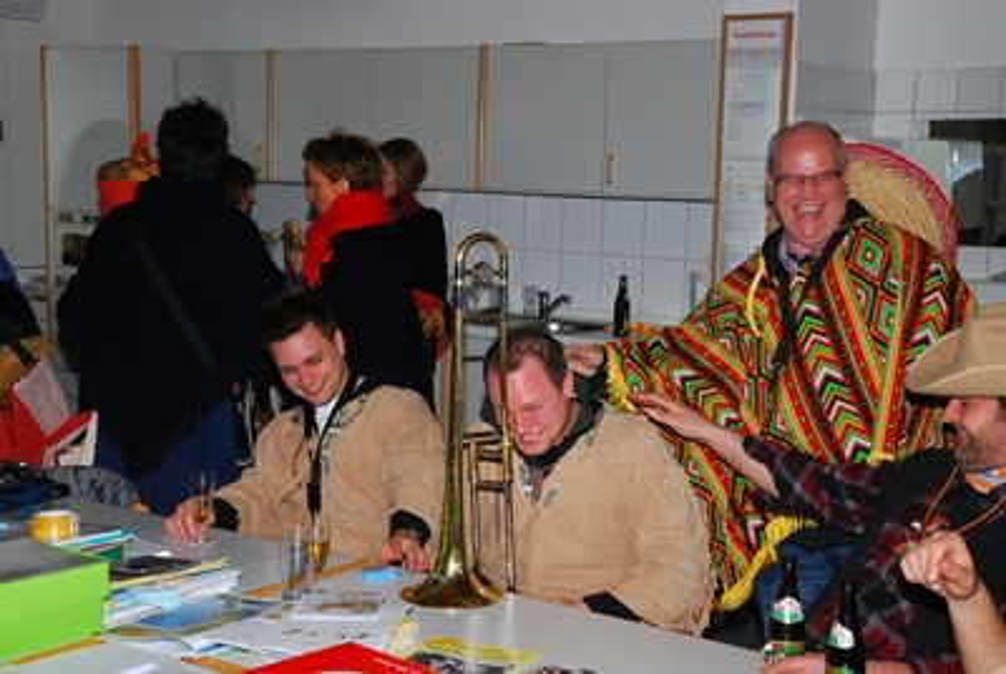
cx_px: 503
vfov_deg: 25.1
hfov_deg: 36.8
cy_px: 337
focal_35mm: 54
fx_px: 1511
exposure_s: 1/200
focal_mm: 36
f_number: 14
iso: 800
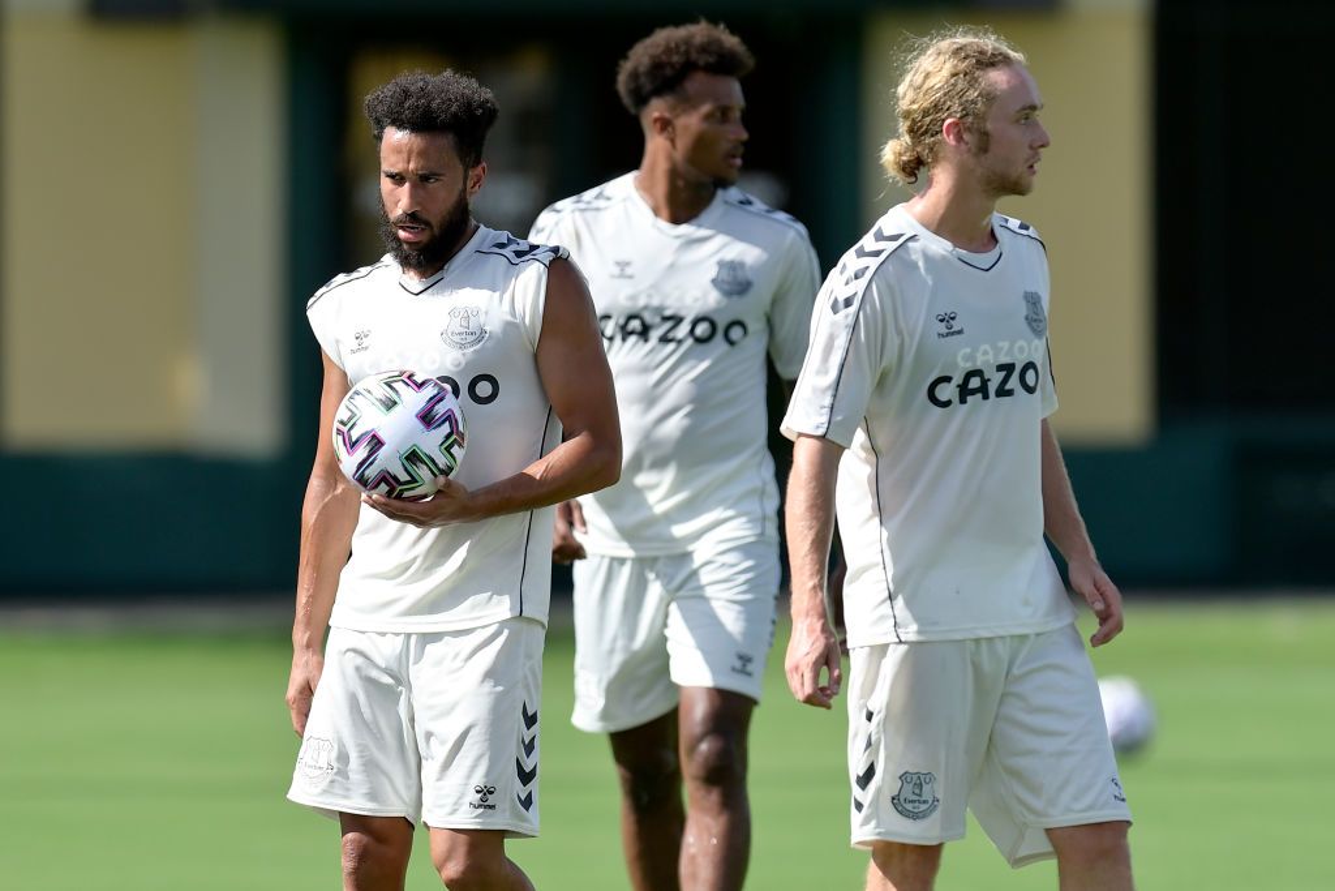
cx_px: 668
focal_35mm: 400
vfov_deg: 3.4
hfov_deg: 5.2
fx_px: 14834
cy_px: 446
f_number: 3.5
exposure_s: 1/2500
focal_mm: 400
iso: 320
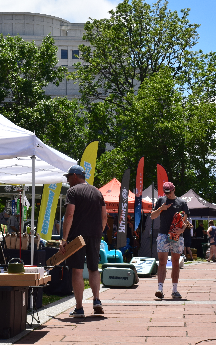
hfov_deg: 16.9
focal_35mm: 77
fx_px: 725
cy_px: 153
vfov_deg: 26.8
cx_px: 85
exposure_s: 1/500
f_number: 11
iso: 220
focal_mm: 28
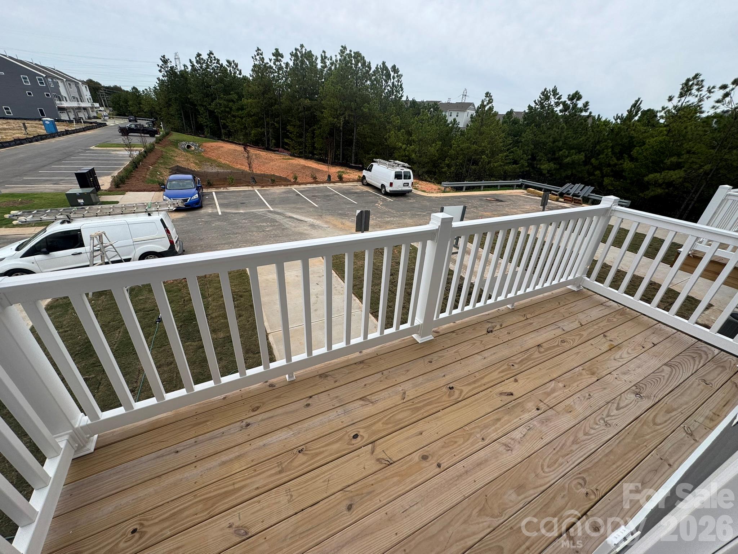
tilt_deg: -28.1
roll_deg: -3.2
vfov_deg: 85.7
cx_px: 369
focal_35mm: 14
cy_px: 277
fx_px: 298
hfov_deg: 102.1
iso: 50
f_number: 2.2
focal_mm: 2.22
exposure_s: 1/1217
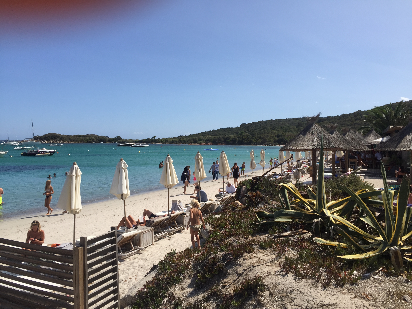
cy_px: 154
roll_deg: -1.0
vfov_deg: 48.2
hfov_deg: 61.7
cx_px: 206
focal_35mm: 29
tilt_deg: -1.9
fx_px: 345
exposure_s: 1/2825
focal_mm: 4.15
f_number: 2.2
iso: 32
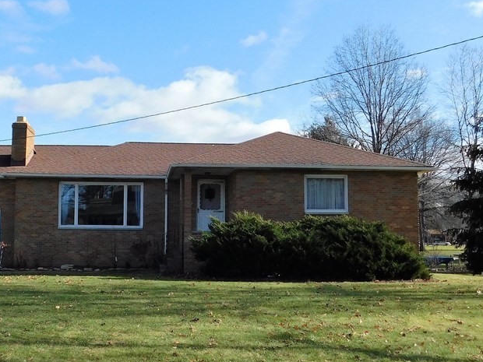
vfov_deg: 37.7
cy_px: 179
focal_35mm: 38
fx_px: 530
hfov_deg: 48.9
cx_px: 211
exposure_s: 1/1250
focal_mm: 4
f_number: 3
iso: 125
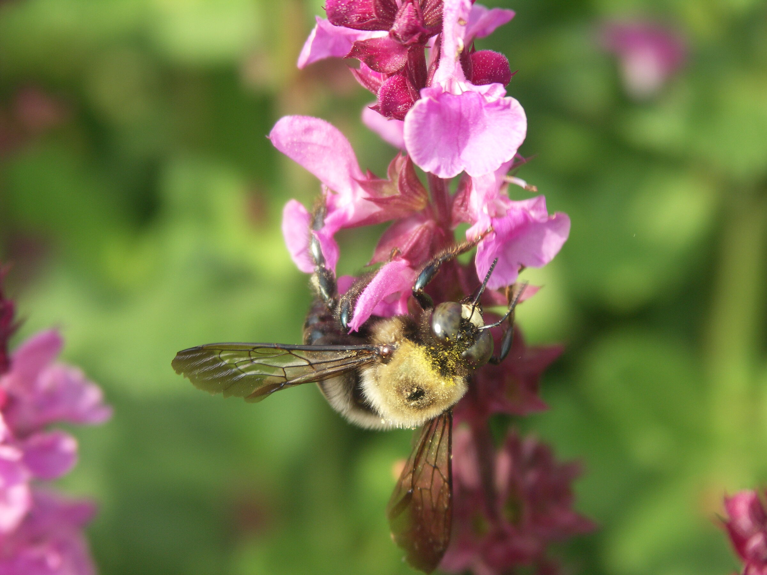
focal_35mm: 169
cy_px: 288
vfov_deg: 8.8
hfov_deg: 11.7
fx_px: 3745
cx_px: 384
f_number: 3.5
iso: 80
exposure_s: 1/250
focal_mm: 43.7
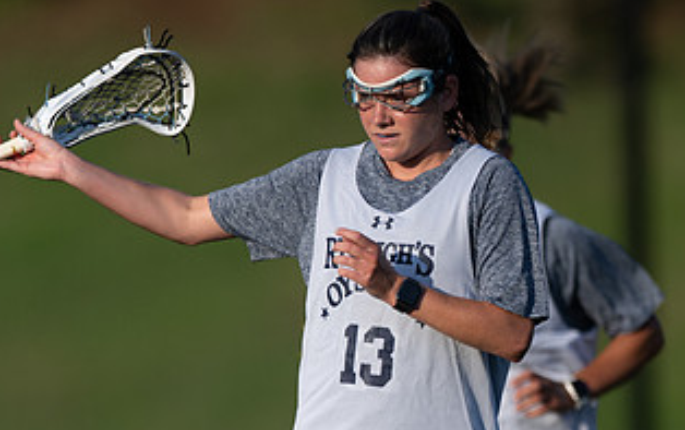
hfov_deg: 1.7
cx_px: 296
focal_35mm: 1229
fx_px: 22968
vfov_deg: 1.1
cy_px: 484
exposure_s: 1/2000
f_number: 2.8
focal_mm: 400
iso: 125
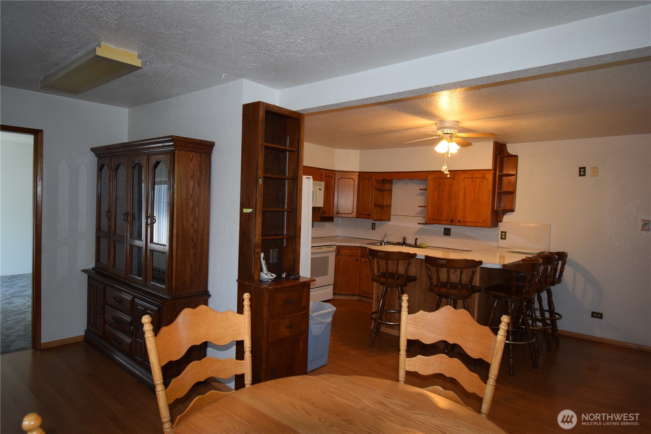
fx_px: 380
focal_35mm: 21
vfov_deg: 59.5
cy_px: 217
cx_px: 326
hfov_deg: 81.2
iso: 800
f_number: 5
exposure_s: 1/60
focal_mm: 14
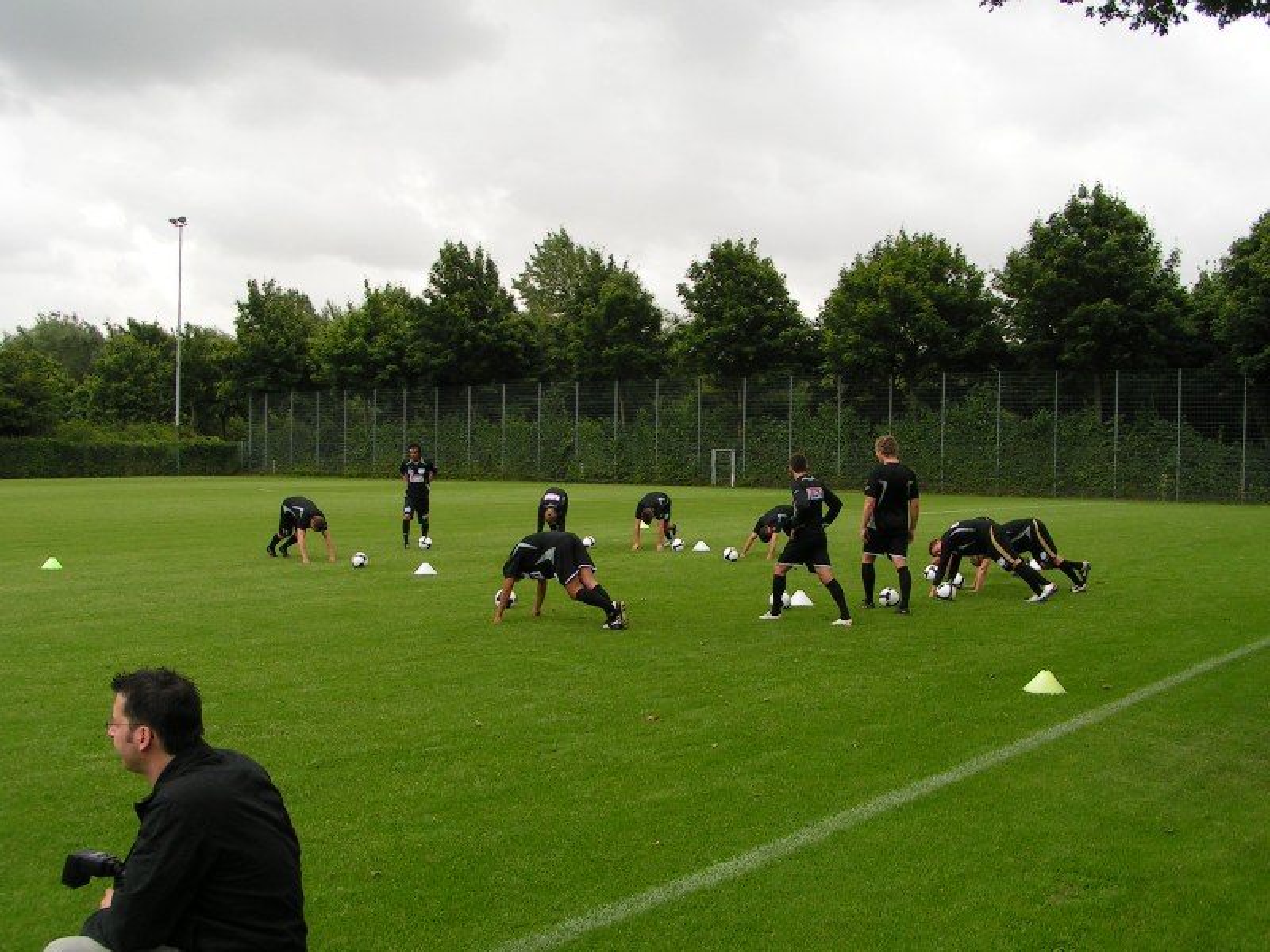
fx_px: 1394
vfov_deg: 37.7
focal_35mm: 38
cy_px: 476
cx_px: 635
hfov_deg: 49.0
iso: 50
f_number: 5.6
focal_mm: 5.8
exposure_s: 1/100
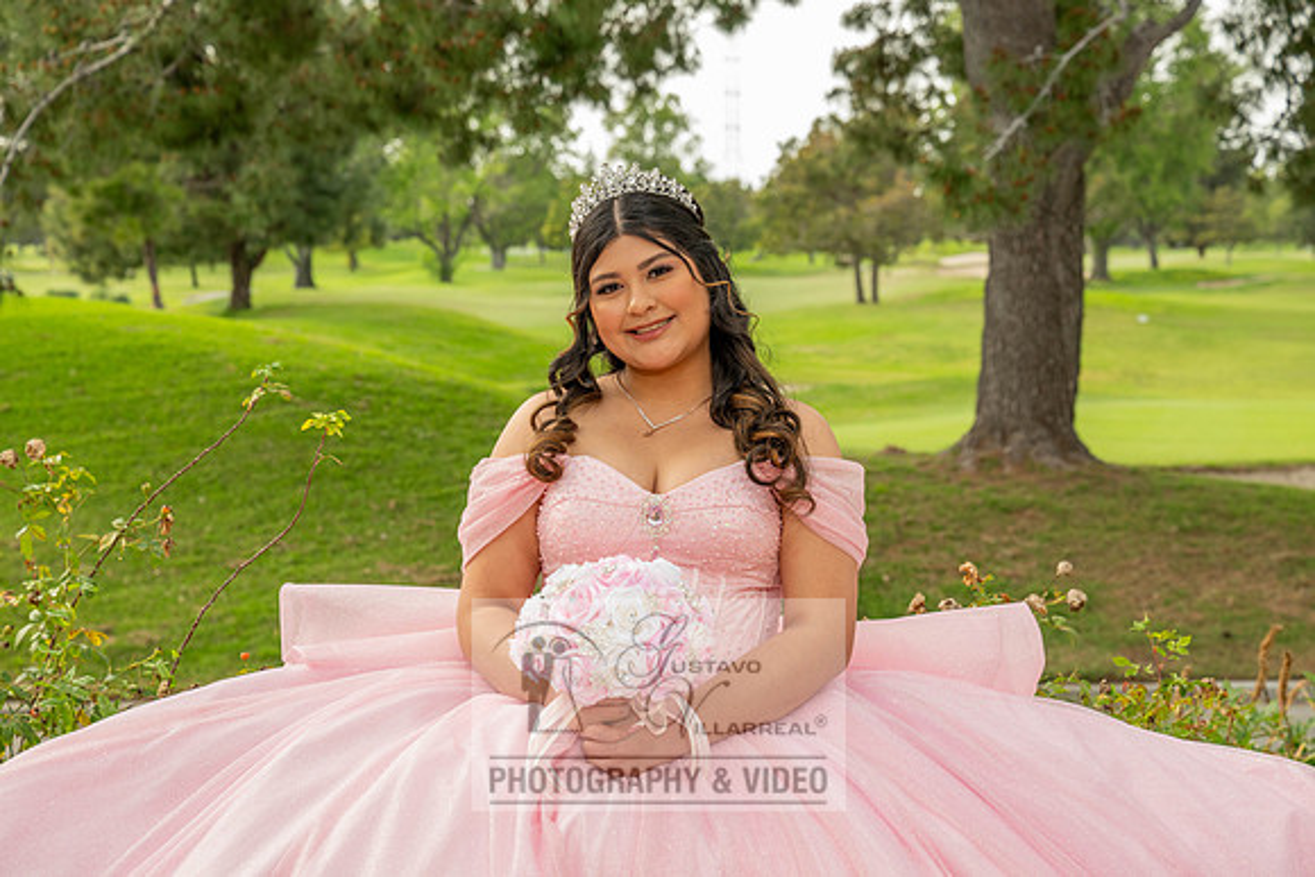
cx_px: 658
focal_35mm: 70
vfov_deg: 19.5
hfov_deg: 28.8
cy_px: 438
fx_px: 2557
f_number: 6.3
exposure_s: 1/200
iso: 320
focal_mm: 70
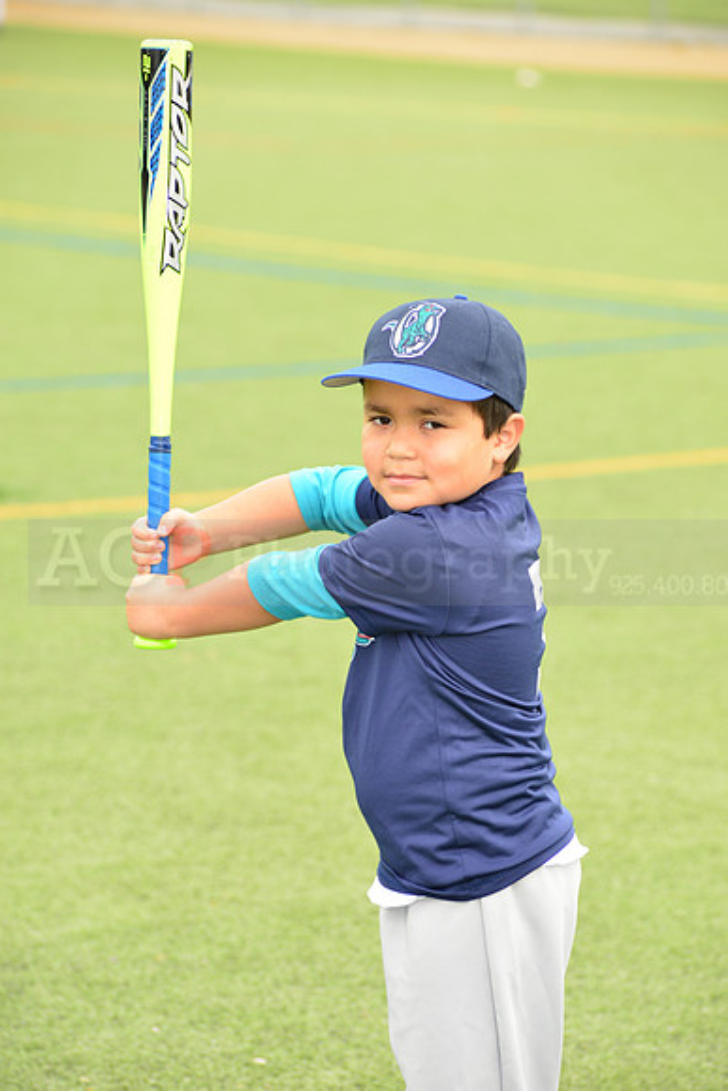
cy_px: 546
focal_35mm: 170
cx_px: 364
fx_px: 5153
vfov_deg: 12.1
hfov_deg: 8.1
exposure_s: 1/200
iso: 250
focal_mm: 170
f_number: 8
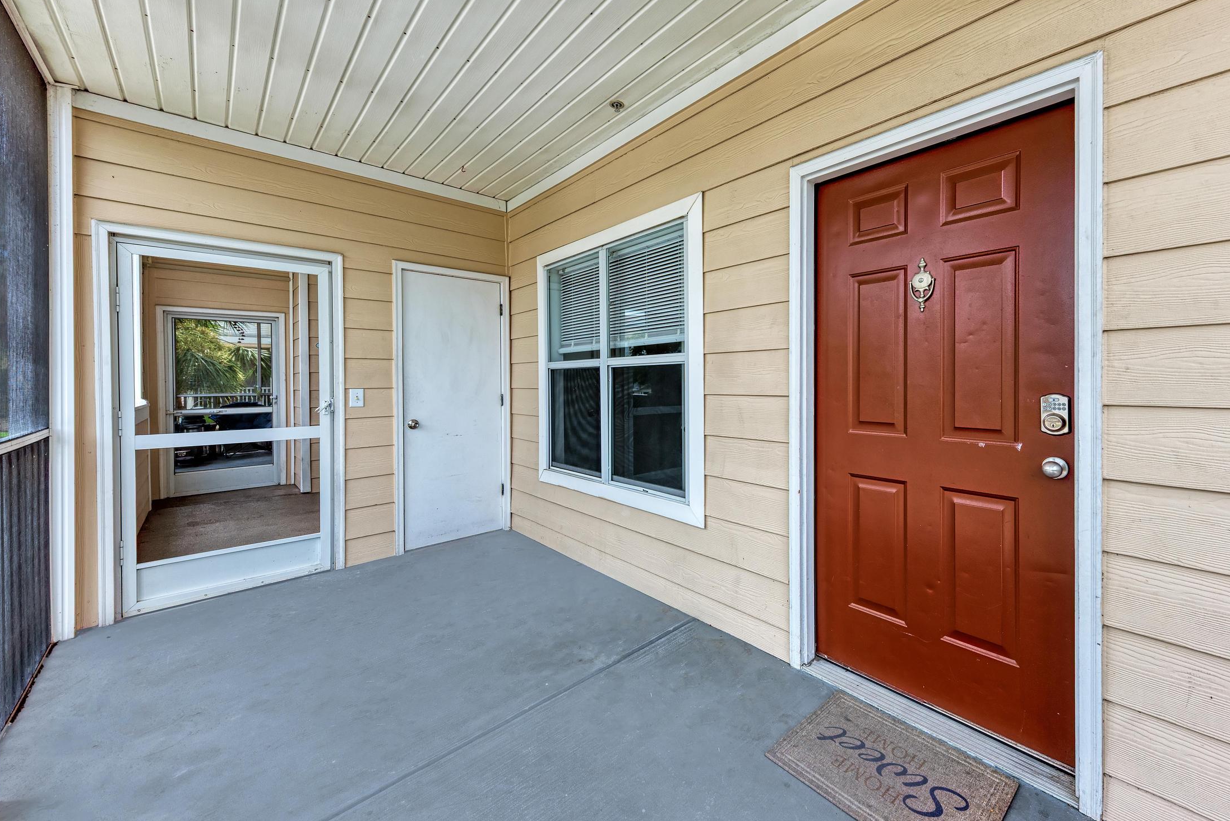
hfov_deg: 103.7
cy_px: 376
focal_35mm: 14
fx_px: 479
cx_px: 693
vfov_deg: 81.1
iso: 200
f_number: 9
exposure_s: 1/160
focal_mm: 12
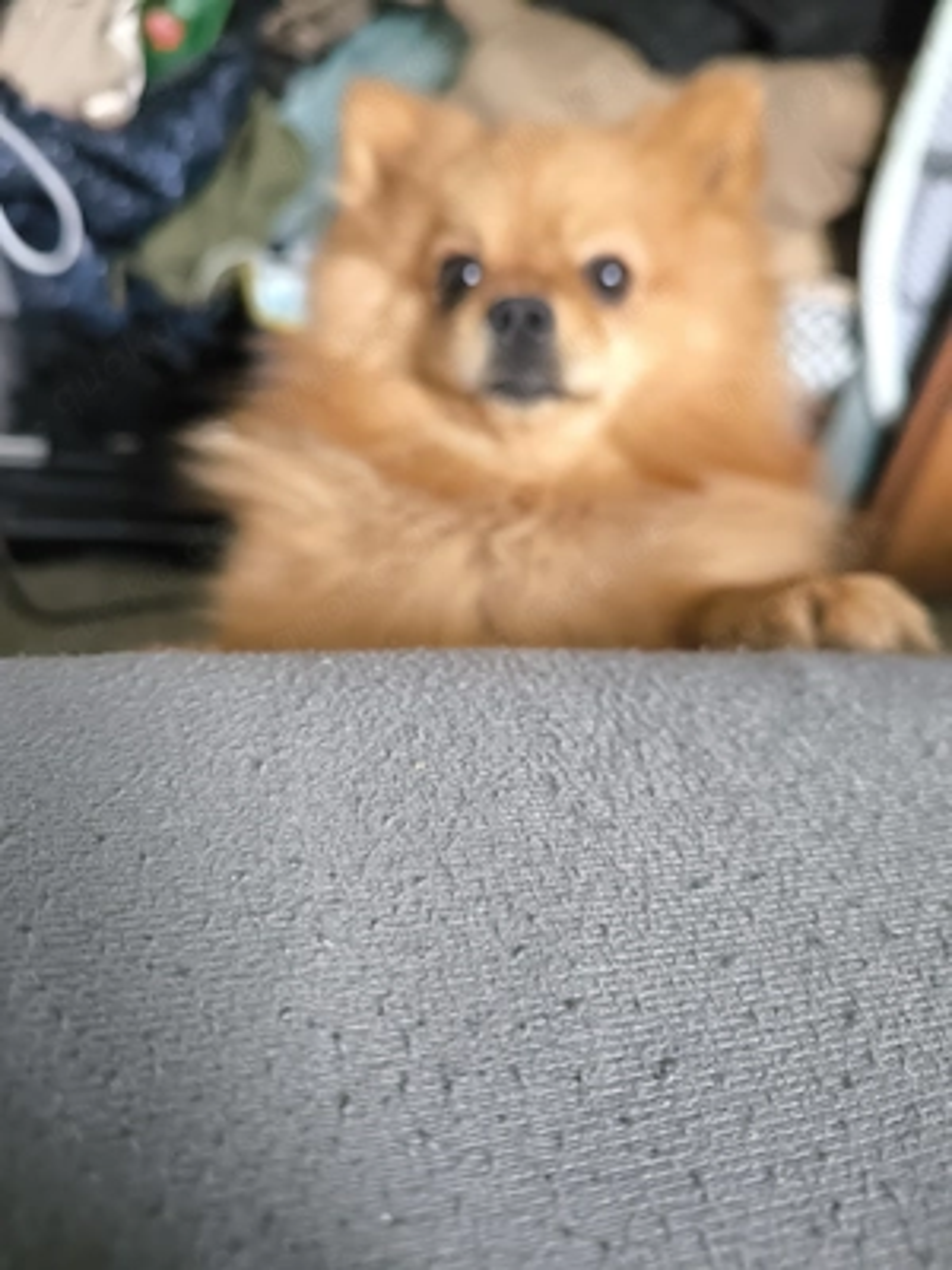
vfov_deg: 71.6
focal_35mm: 24
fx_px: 880
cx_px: 476
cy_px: 635
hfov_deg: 56.8
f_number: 1.9
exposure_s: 1/157
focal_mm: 6.92
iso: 2500
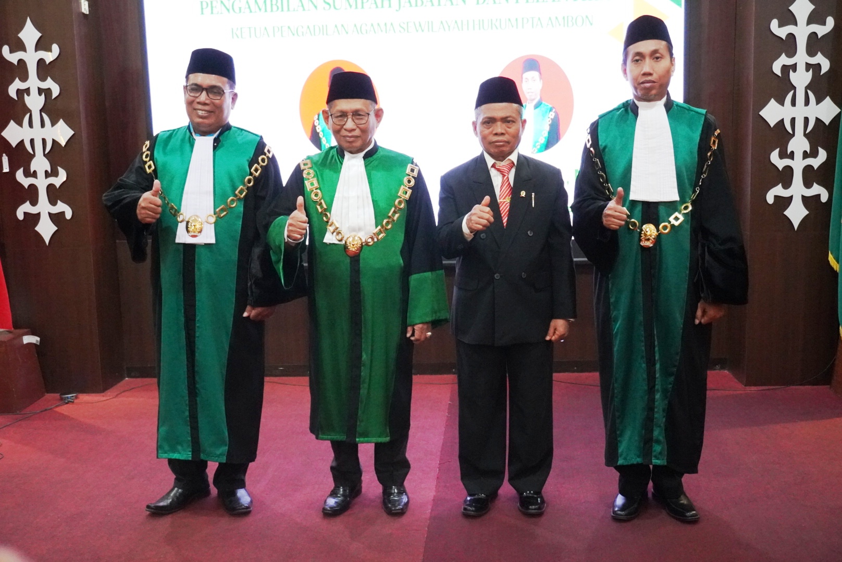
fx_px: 913
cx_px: 421
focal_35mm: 39
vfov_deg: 34.3
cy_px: 281
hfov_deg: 49.5
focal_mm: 26
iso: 6400
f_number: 4.5
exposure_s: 1/100
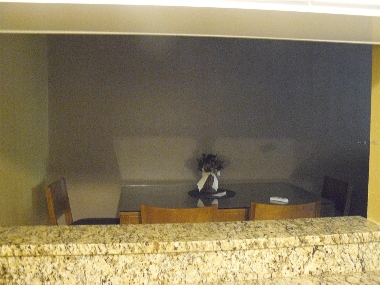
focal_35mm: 36
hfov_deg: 51.4
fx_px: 395
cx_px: 190
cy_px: 142
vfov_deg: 39.7
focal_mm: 6
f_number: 2.8
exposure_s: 1/20
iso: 800
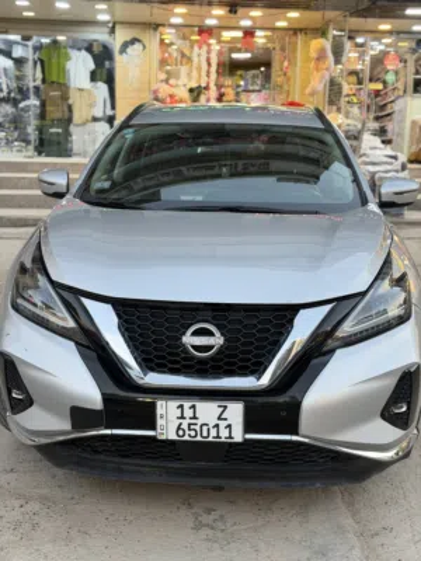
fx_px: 778
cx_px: 210
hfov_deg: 30.3
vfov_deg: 39.7
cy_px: 280
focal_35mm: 48
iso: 100
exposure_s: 1/50
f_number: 1.78
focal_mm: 6.76
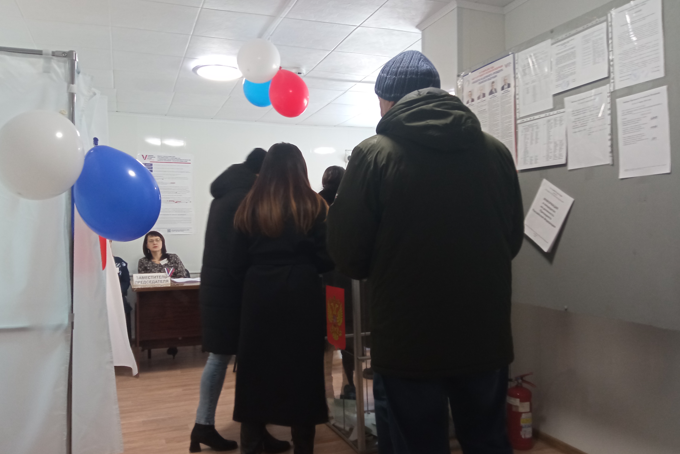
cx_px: 331
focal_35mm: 29
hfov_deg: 63.6
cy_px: 229
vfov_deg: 45.0
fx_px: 548
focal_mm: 3.79
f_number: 2.2
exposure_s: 1/33.3
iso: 399
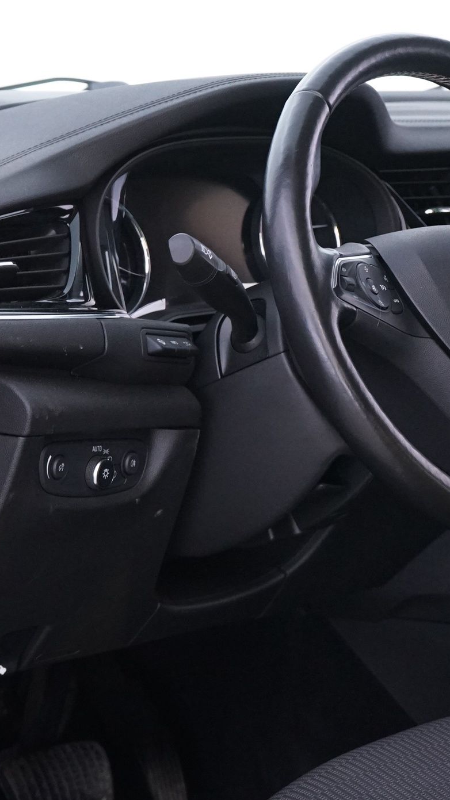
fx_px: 2356
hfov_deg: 10.9
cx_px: 402
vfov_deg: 19.3
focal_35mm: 111
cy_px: 401
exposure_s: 1/10
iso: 3200
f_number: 6.3
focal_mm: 59
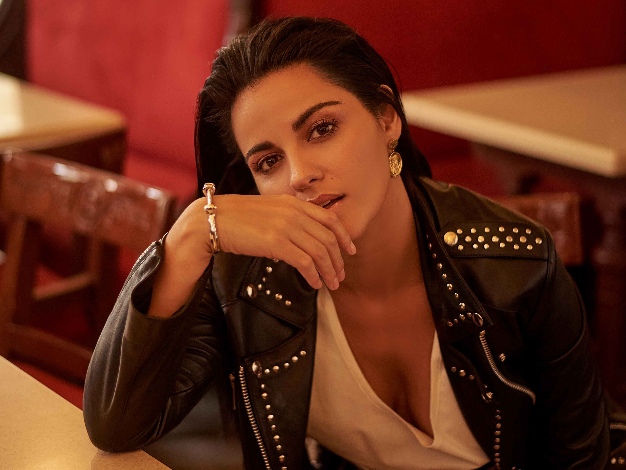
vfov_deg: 19.4
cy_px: 198
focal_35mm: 76
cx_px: 311
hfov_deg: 25.7
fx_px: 1374
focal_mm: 50
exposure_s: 1/500
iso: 400
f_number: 1.8
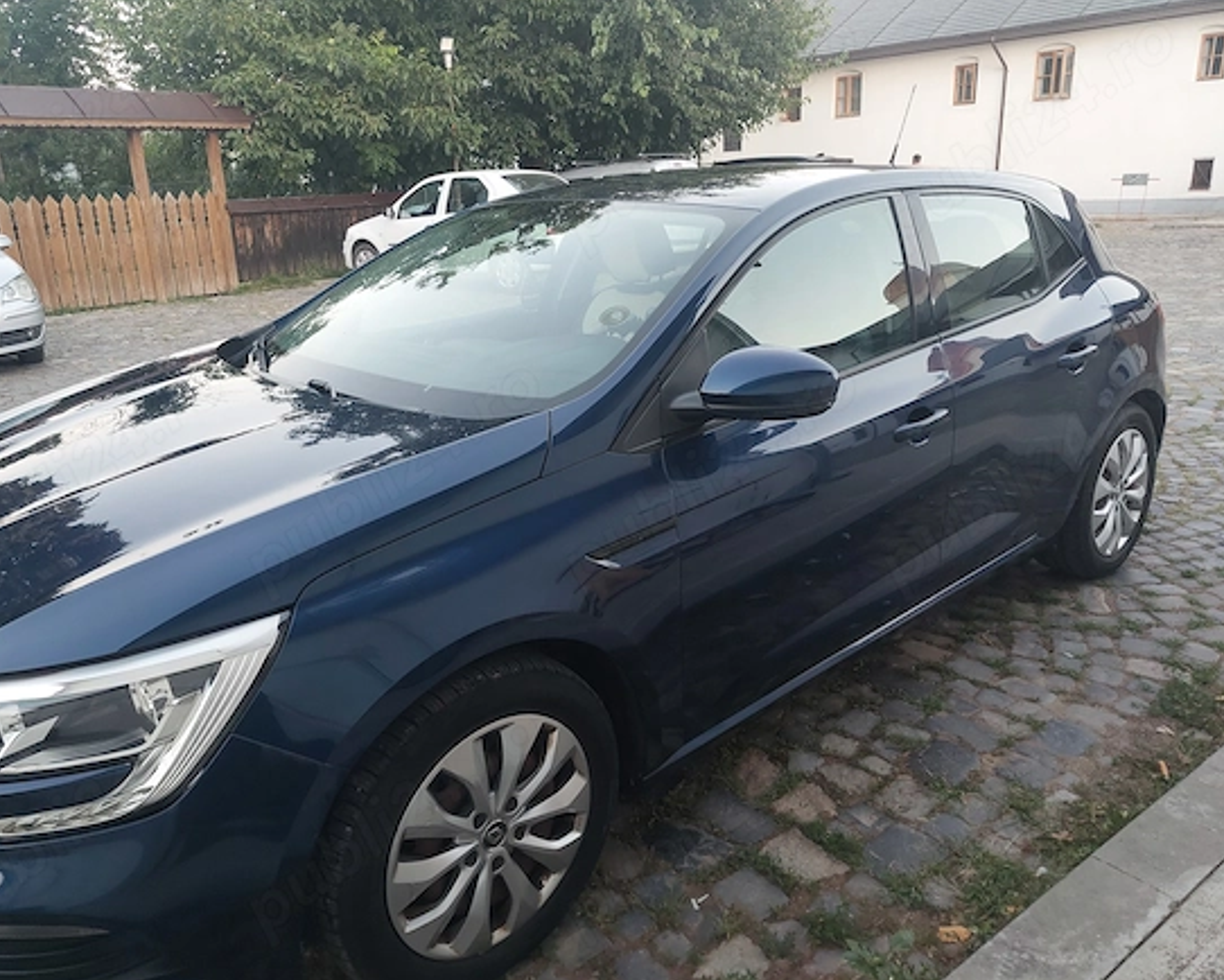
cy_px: 501
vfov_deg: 53.2
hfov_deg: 63.9
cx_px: 551
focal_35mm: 27
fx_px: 978
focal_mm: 5.23
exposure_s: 1/50
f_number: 1.8
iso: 320
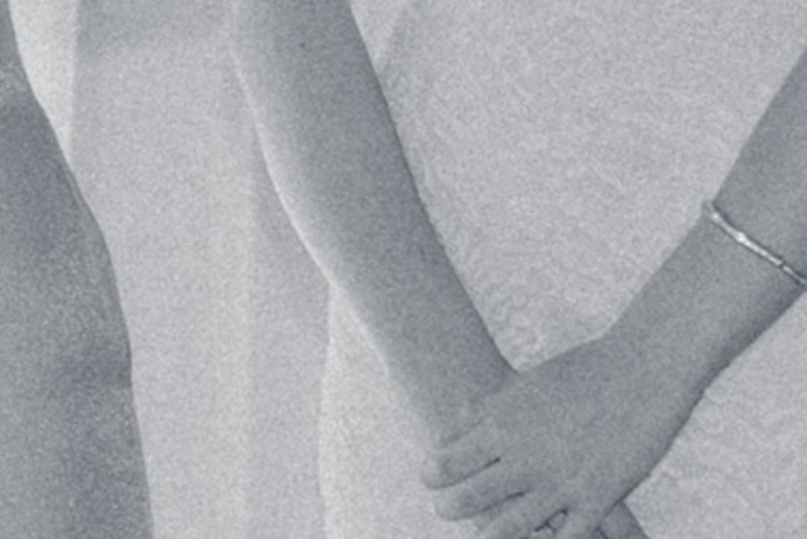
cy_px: -403
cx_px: -1101
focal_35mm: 336
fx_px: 7534
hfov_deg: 5.9
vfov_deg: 4.1
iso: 1600
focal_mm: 29.4
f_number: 2.8
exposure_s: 1/250
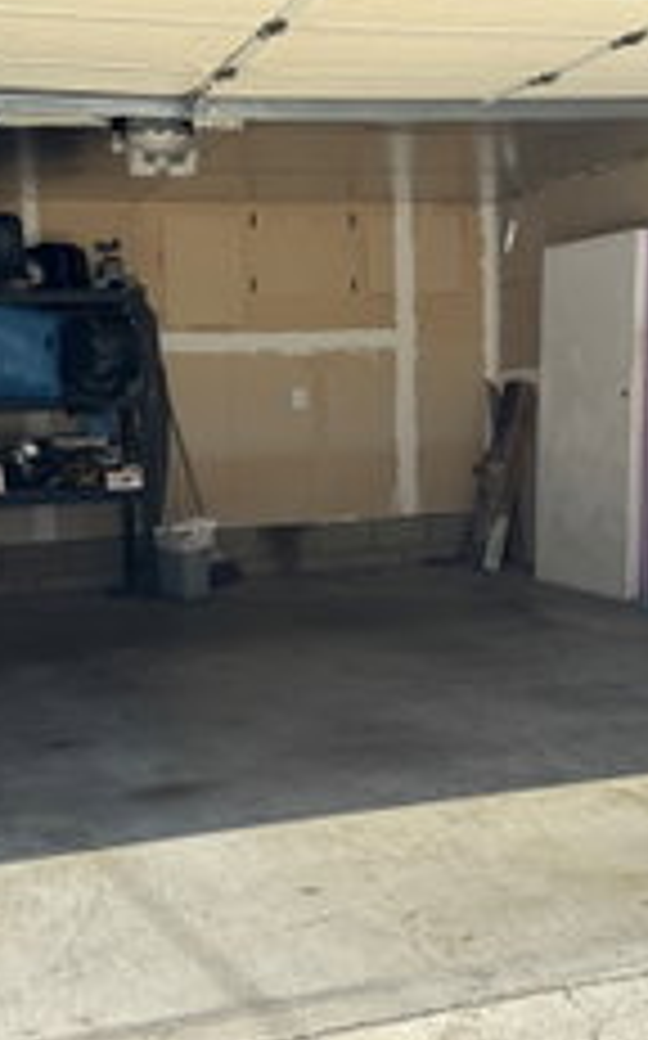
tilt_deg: -3.9
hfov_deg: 27.3
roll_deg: +2.0
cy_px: 468
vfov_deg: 42.6
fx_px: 1331
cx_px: 281
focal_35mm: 47
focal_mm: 6.76
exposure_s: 1/1721
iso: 80
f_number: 1.78
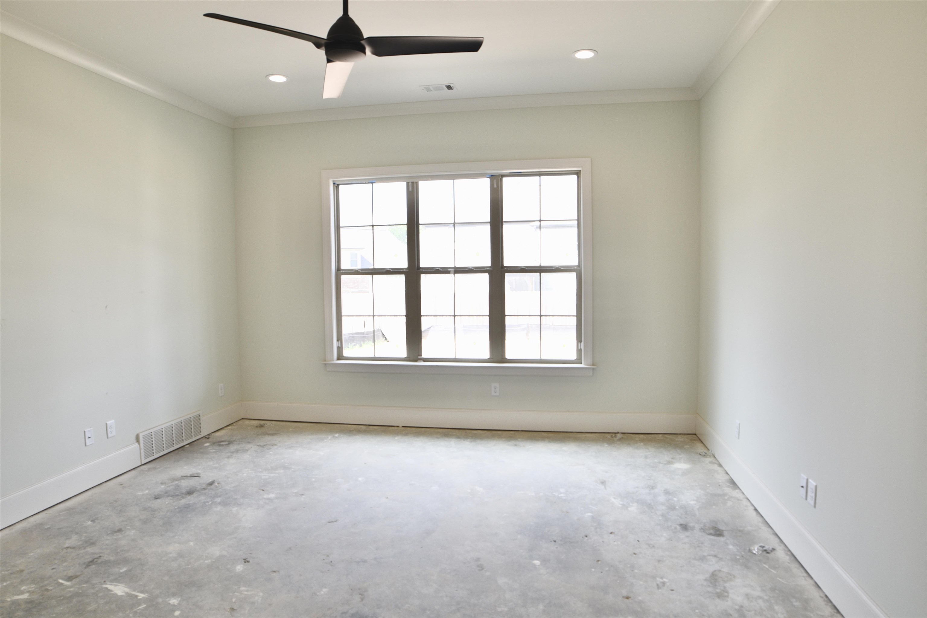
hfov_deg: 81.2
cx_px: 464
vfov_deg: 59.5
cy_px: 309
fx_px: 541
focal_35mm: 21
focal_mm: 14
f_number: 4
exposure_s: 1/60
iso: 100
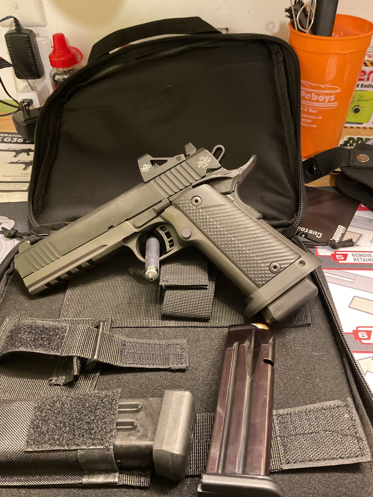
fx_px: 417
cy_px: 248
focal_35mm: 29
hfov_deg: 48.2
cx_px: 186
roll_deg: +3.1
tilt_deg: -44.3
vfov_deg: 61.7
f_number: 1.8
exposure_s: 1/30
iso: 500
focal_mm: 3
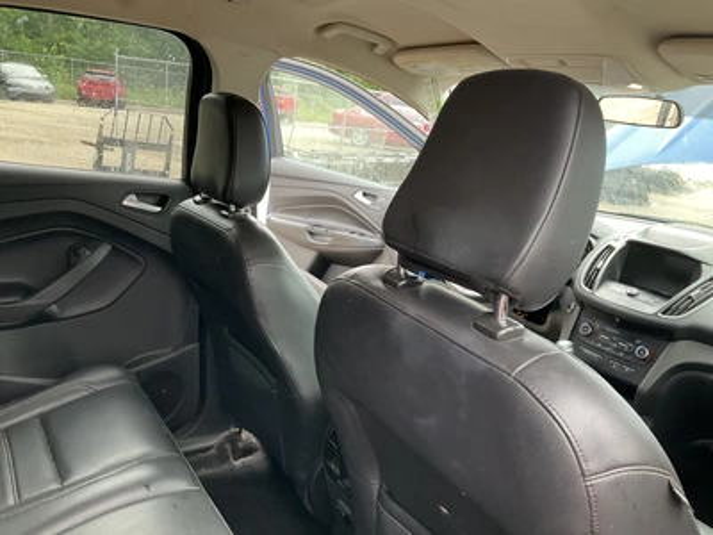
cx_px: 356
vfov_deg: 48.2
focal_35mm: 29
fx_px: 597
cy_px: 268
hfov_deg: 61.7
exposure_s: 1/60
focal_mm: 3
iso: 80
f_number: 1.8
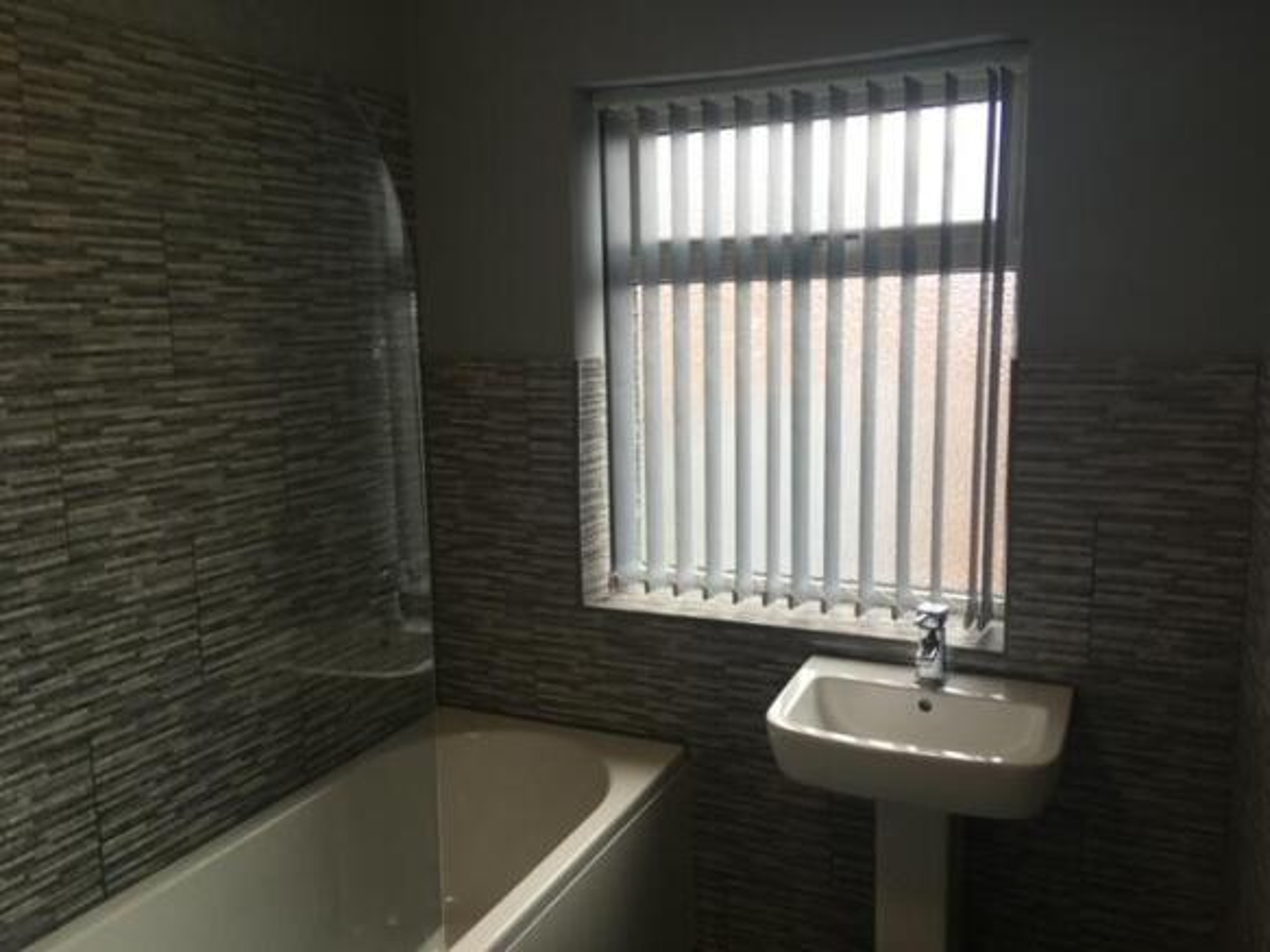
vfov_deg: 48.2
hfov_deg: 61.7
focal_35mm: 29
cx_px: 635
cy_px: 476
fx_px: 1064
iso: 25
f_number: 2.2
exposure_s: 1/100
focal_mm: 4.15
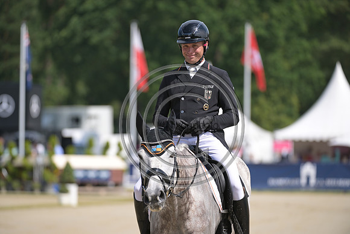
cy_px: 117
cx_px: 175
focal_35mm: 290
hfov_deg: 7.1
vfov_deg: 4.7
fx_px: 2820
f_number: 5
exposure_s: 1/1250
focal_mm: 290
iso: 220
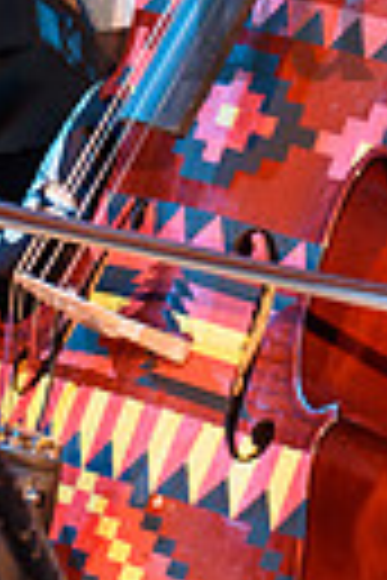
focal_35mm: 419
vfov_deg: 4.9
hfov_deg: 3.3
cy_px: -36
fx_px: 6756
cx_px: 342
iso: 800
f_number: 8
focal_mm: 120
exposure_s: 1/50
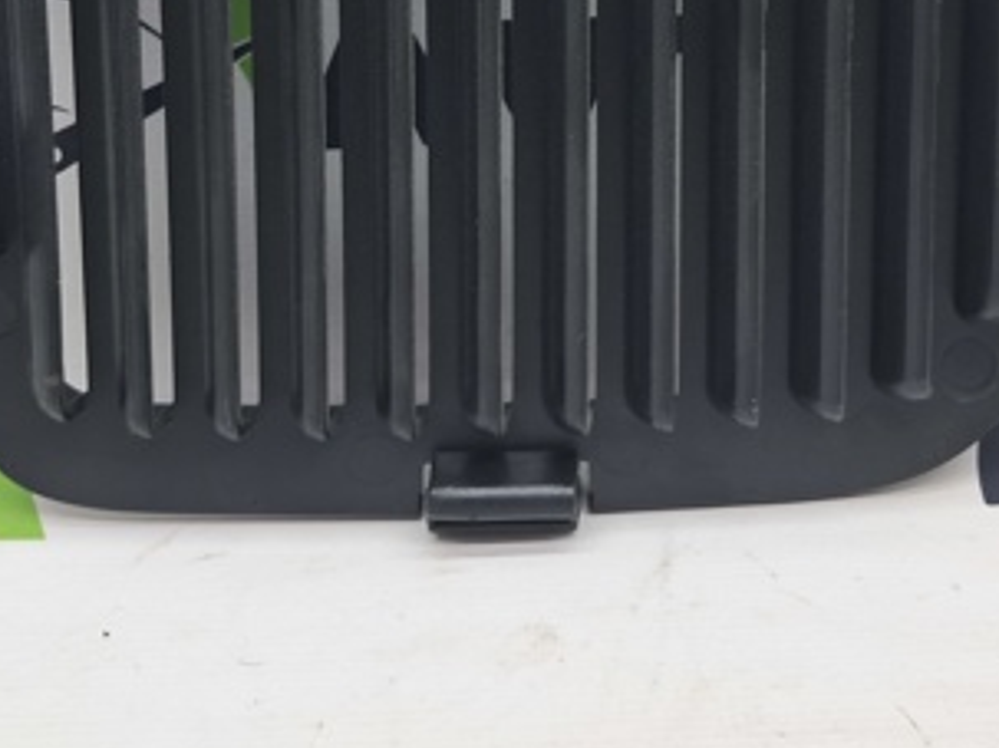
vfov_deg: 24.6
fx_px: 1644
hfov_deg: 33.7
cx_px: 600
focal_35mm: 57
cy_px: 28
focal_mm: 4
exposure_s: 1/60
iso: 50
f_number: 1.8
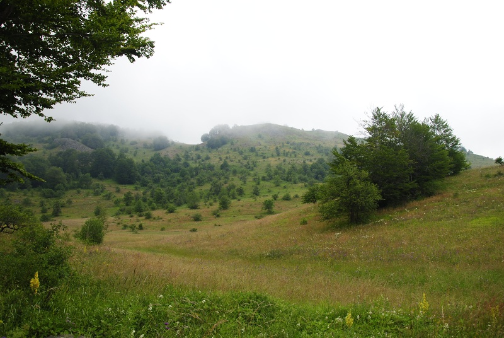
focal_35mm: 27
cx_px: 252
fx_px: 379
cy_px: 169
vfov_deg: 48.1
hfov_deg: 67.3
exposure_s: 1/160
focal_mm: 18
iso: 200
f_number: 7.1
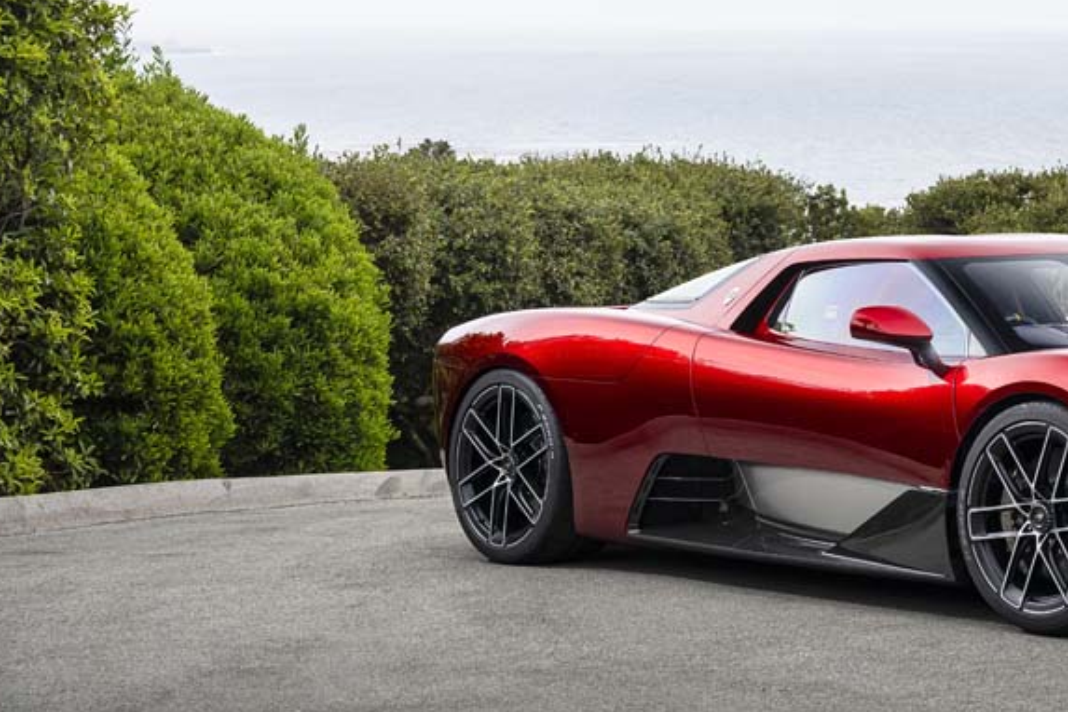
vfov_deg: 15.5
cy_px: 268
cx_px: 1090
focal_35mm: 88
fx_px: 2610
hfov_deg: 22.2
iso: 100
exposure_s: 1/200
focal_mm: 42
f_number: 5.6
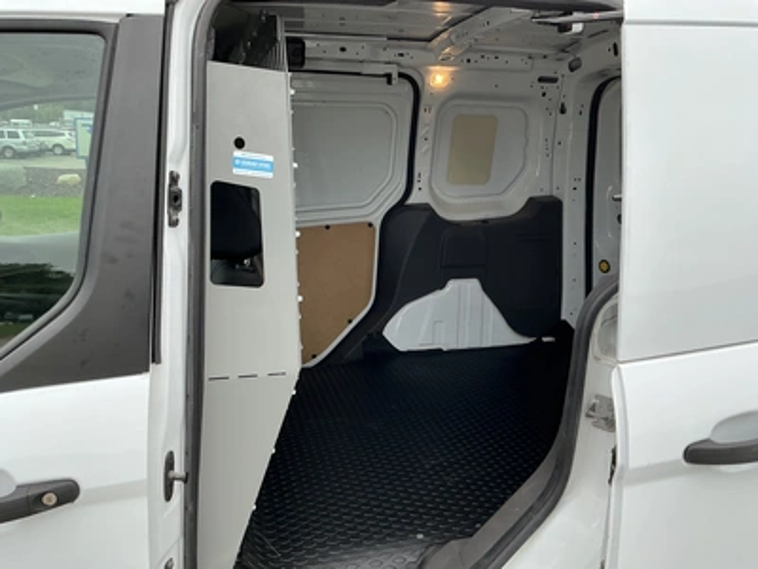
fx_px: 613
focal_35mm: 28
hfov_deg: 63.4
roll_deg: -3.2
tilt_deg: -10.4
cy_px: 284
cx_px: 379
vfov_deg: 49.7
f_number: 1.8
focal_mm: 3
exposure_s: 1/159
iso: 20
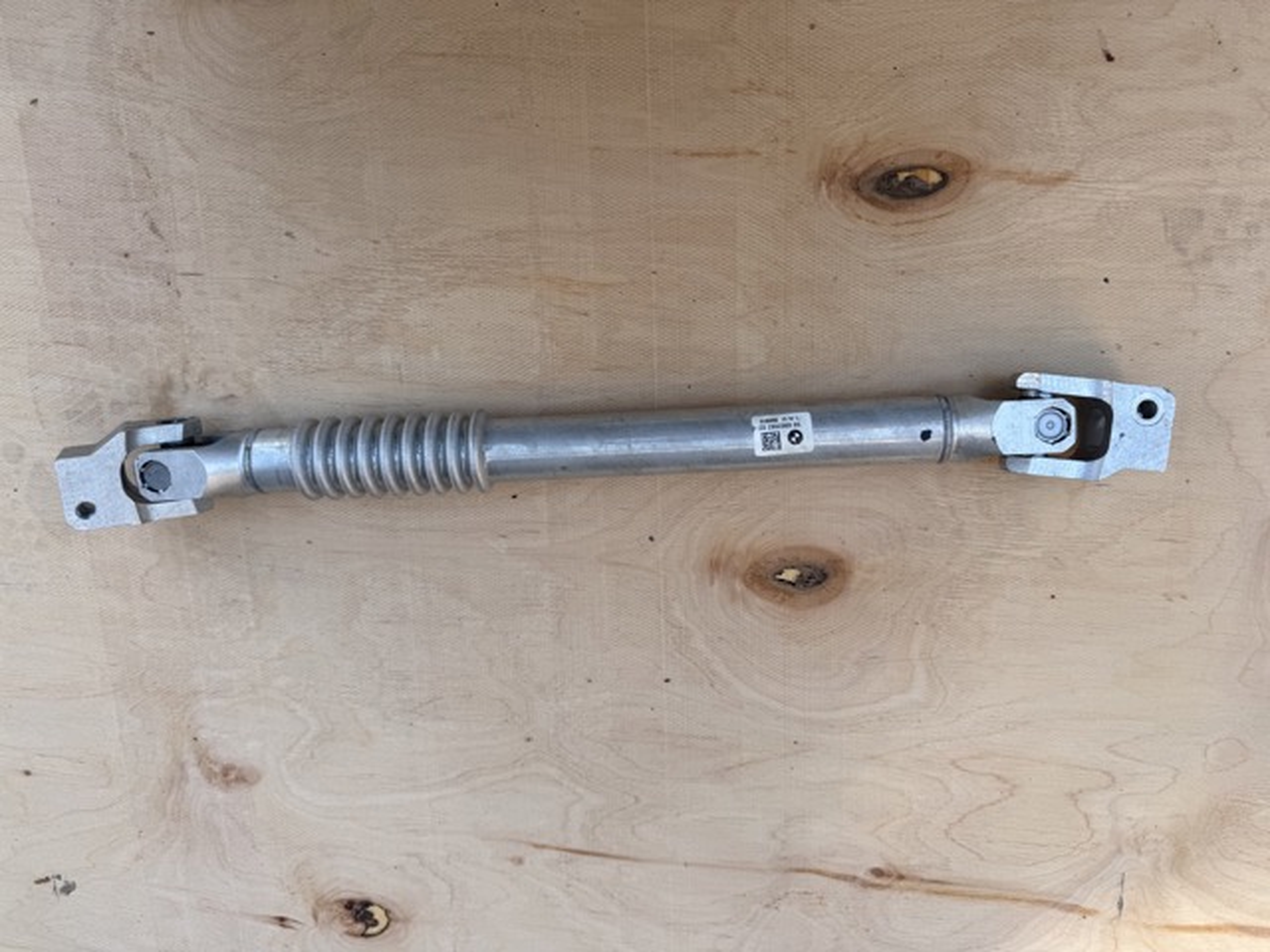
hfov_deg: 71.6
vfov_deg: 56.8
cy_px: 476
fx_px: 881
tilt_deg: -73.6
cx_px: 635
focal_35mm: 24
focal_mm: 6.76
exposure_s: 1/1395
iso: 80
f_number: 1.78
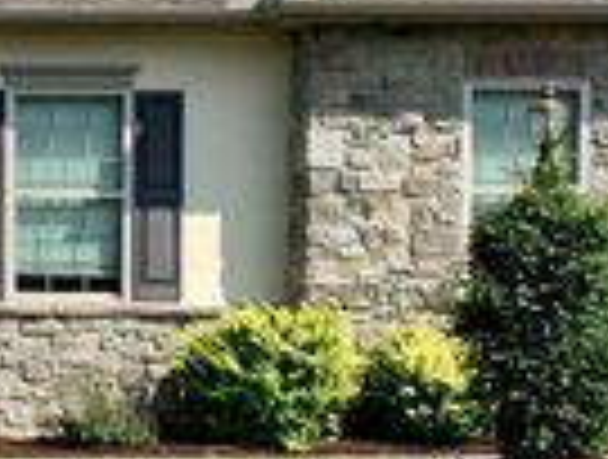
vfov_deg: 15.1
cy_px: -52
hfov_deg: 17.8
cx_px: -356
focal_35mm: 96
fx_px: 1691
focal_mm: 4.25
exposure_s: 1/2257
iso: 25
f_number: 1.8
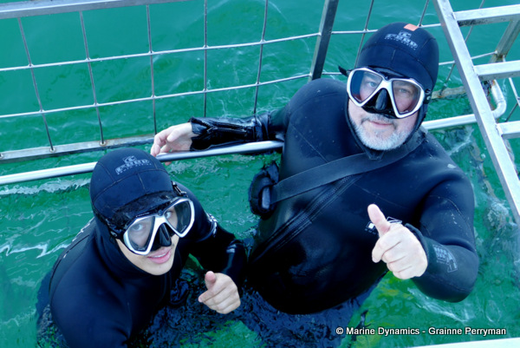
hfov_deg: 47.4
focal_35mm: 41
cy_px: 174
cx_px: 260
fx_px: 593
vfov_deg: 32.7
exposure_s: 1/80
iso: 200
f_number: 3.2
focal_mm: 15.02
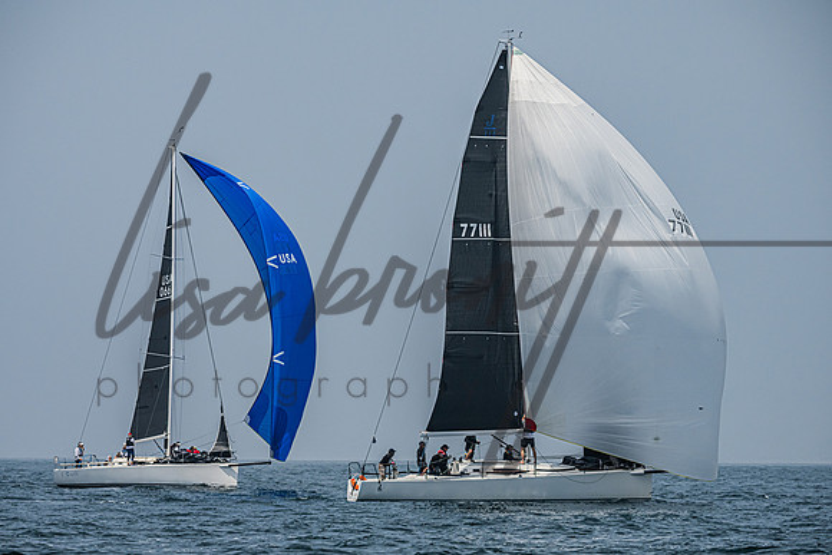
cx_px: 389
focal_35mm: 220
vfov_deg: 6.2
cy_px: 321
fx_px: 5084
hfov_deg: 9.4
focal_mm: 185
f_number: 6.3
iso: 400
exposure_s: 1/5000
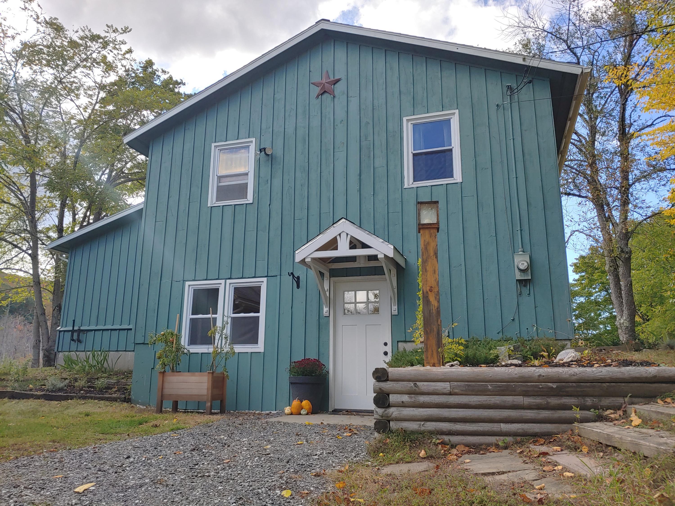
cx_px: 338
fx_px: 487
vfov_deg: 54.9
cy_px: 253
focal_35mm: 25
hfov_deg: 69.4
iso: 50
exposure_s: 1/962
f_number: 1.5
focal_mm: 4.23
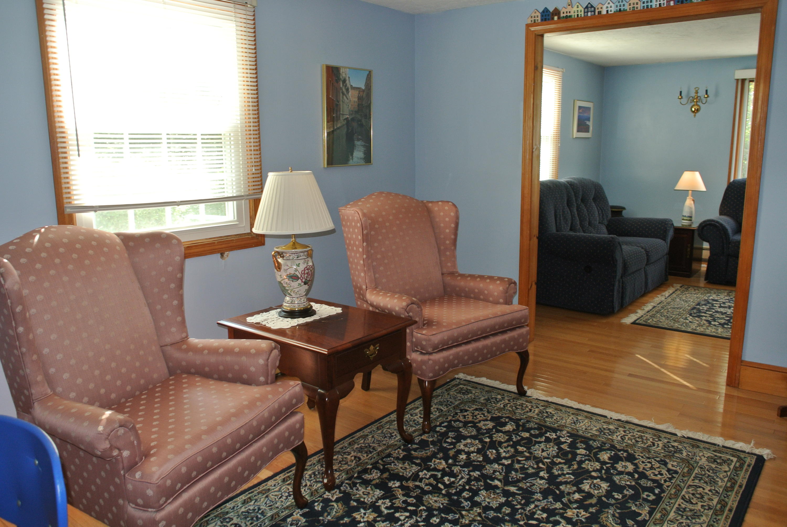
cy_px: 264
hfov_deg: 67.3
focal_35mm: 27
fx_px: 591
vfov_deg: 48.0
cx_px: 394
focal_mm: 10
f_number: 4
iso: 200
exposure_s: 1/60
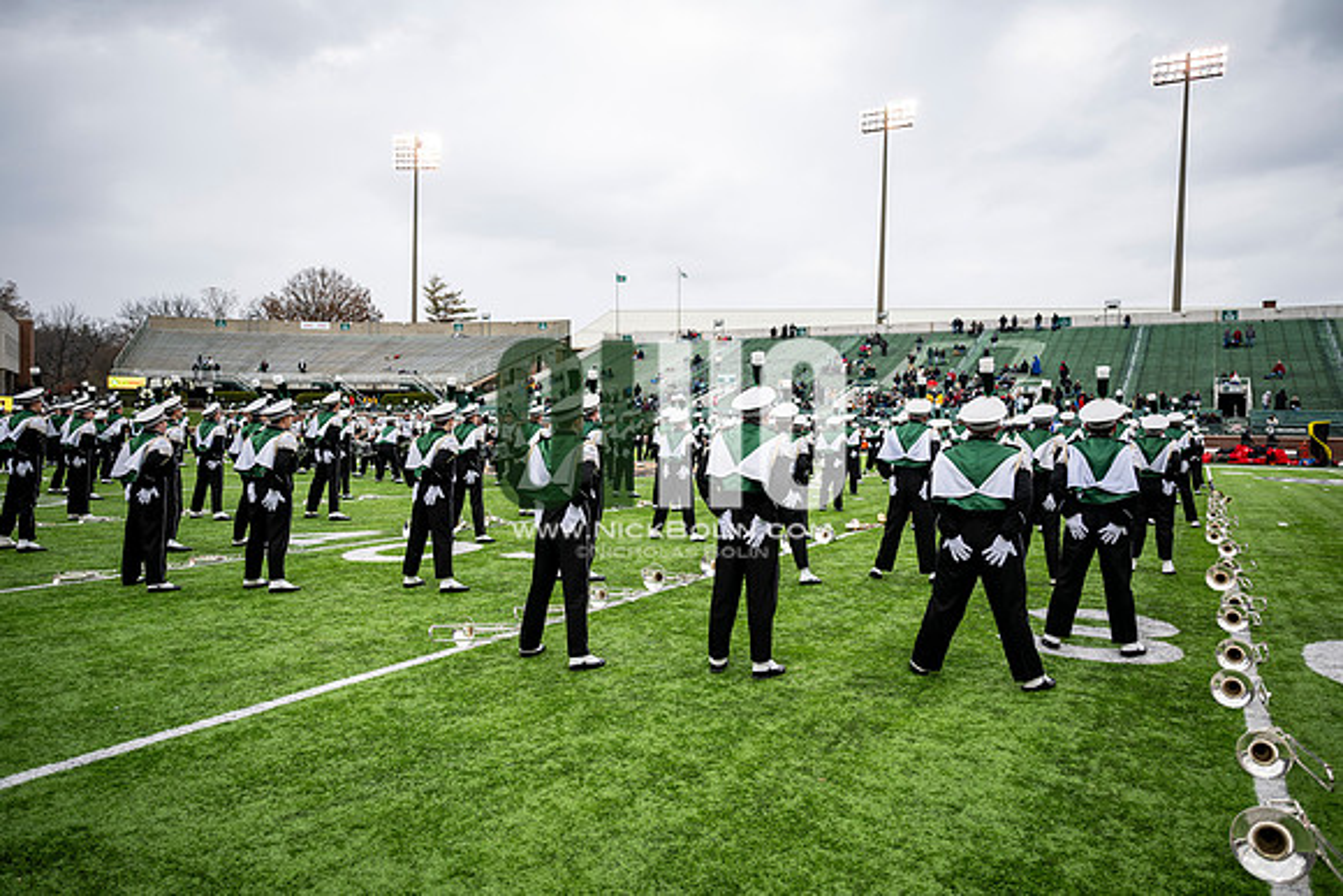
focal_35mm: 24
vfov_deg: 53.2
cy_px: 448
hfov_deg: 73.7
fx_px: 896
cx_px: 672
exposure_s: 1/500
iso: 100
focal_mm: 24
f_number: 2.8
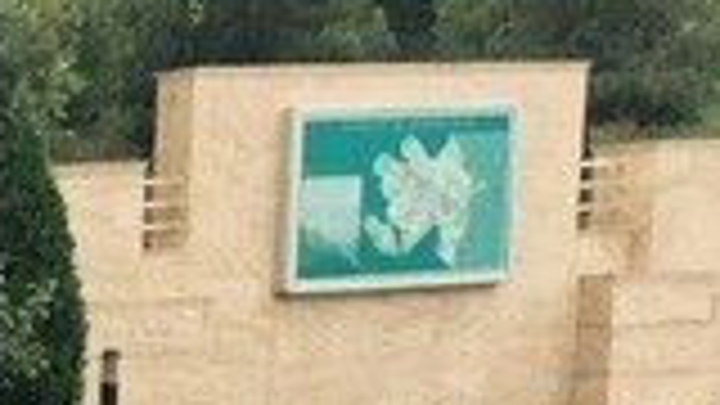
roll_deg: +2.0
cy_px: 965
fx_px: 2482
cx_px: -652
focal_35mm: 130
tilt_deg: -13.7
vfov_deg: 8.5
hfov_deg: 14.2
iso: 32
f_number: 2.2
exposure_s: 1/341
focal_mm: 4.15
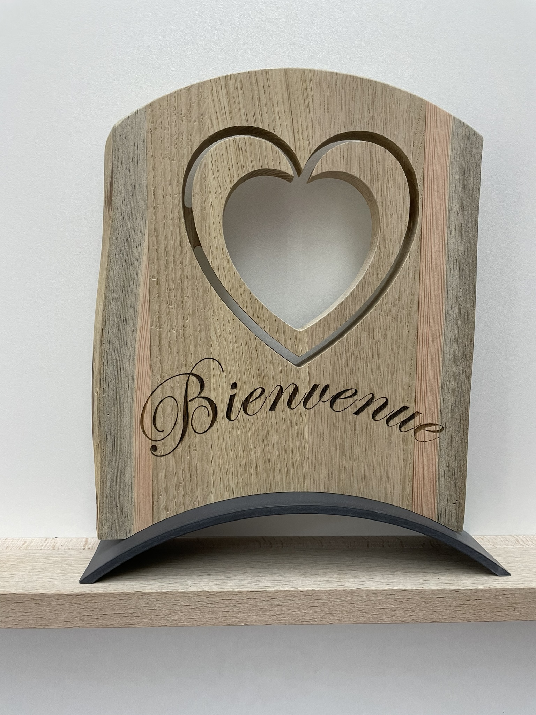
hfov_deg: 53.1
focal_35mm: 26
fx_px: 537
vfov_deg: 67.3
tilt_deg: -5.3
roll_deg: -0.8
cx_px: 268
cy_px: 358
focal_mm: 4.2
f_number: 1.6
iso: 100
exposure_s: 1/50
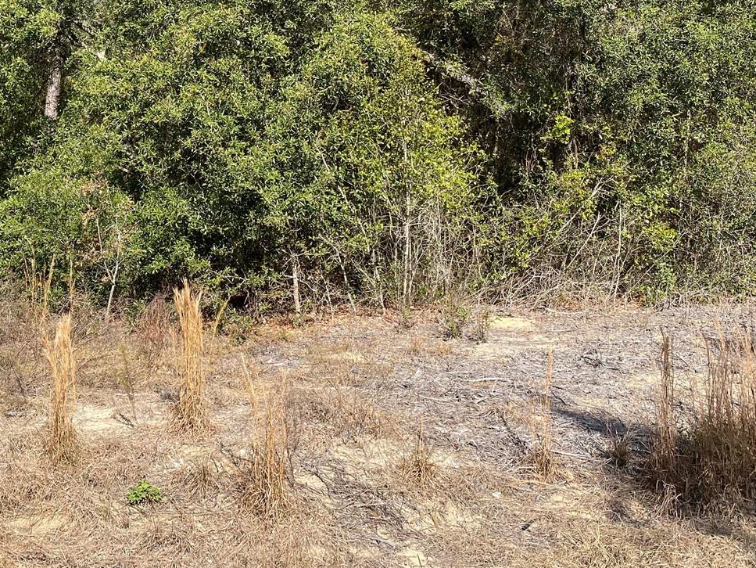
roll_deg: -1.2
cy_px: 108
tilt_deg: +1.8
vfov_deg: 32.6
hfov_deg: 42.8
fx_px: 939
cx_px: 216
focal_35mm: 43
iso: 32
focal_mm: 4.25
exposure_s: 1/1543
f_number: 1.8
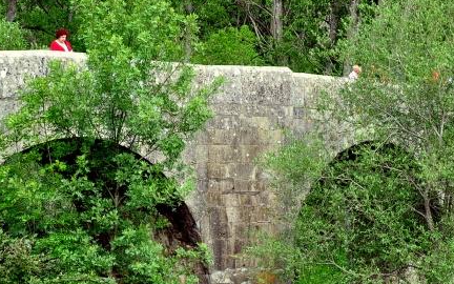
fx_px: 1163
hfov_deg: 21.7
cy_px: 312
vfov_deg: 13.6
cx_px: 392
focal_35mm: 94
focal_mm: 26
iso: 250
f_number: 11
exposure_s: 1/60
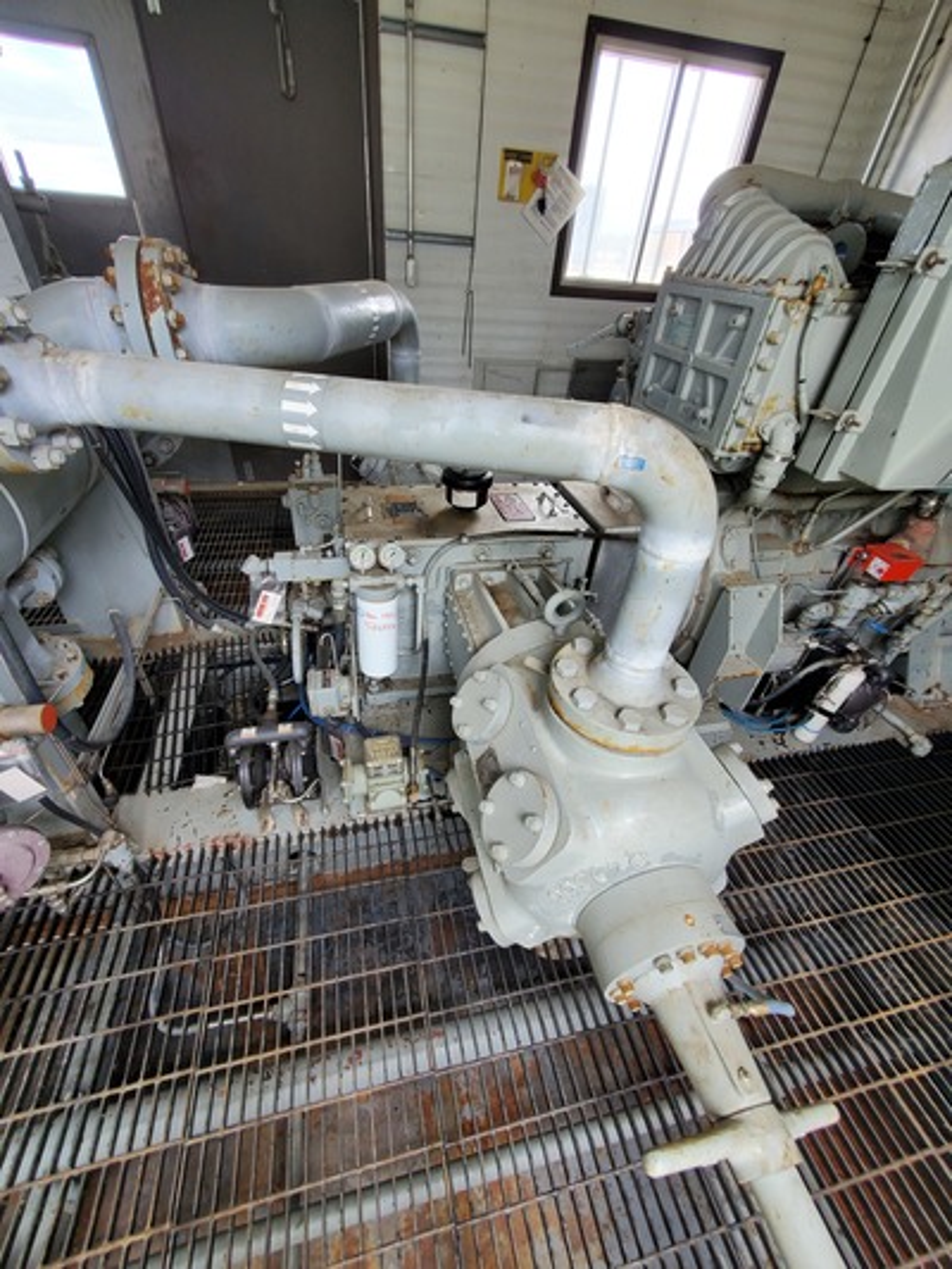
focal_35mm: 13
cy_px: 634
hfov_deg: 89.9
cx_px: 476
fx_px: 477
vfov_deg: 106.2
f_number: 2.2
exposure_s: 1/59
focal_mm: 1.8
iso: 80
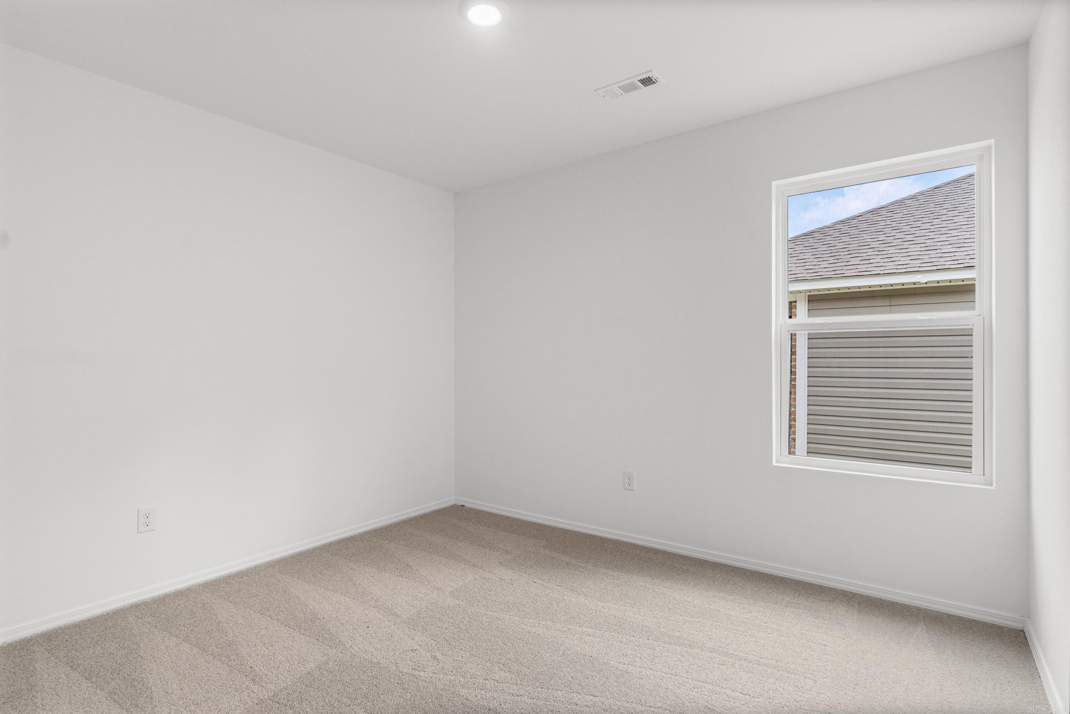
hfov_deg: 90.0
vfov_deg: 67.4
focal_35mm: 18
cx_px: 535
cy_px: 357
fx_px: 535
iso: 250
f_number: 9
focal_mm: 12
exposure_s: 1/8
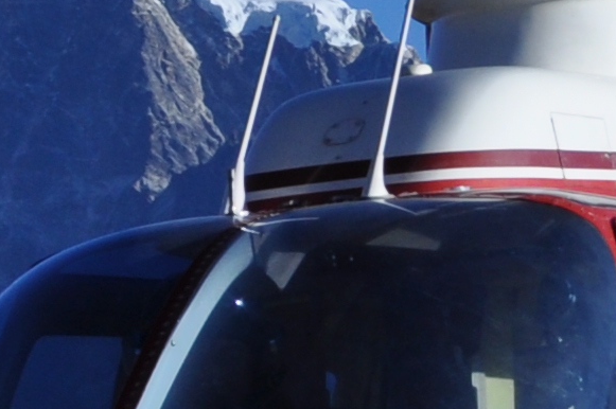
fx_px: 4922
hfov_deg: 6.8
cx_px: 1453
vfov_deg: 4.8
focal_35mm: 288
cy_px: 265
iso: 200
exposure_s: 1/400
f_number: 10
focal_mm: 26
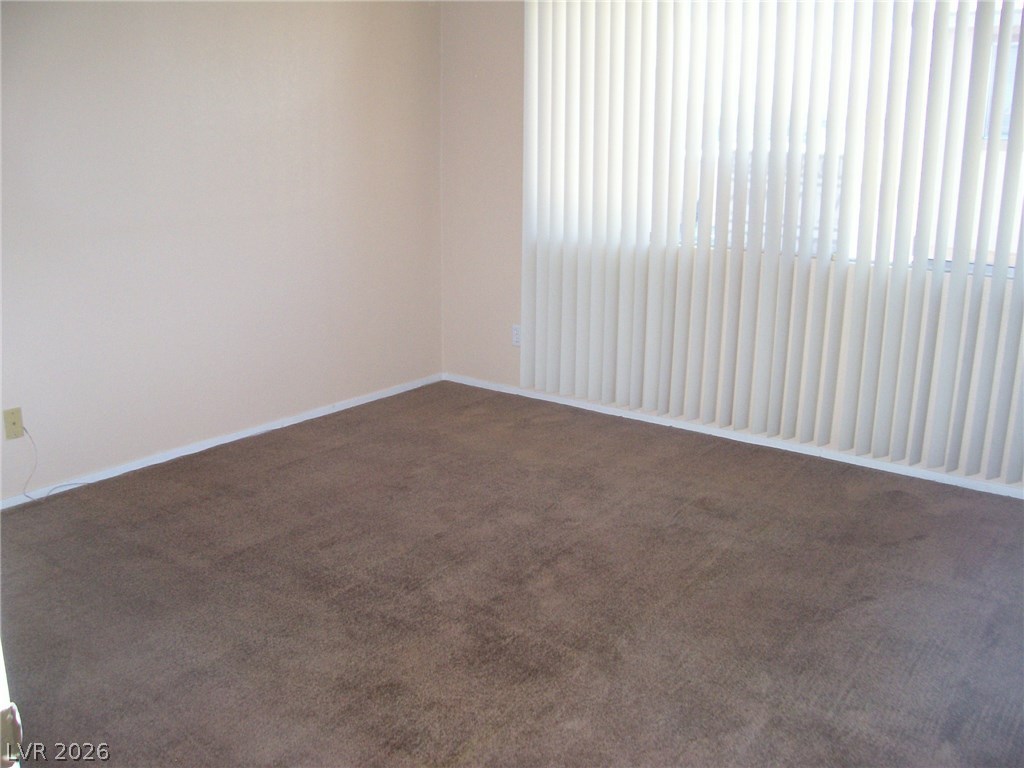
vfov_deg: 41.8
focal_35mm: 34
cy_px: 384
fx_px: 1006
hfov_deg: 54.0
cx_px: 512
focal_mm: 5.6
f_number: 2.7
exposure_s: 1/112
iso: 140
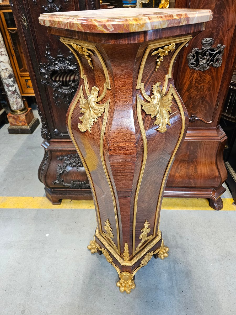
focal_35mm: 23
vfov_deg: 73.9
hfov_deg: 58.9
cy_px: 158
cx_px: 118
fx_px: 209
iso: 500
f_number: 1.7
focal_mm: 6.3
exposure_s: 1/100
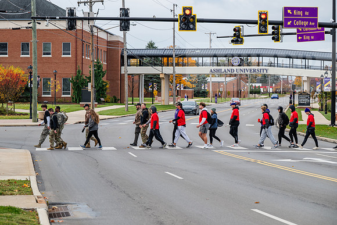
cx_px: 168
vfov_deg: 11.4
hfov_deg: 17.1
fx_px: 1124
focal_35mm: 120
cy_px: 112
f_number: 5.6
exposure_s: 1/500
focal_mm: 120
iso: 500
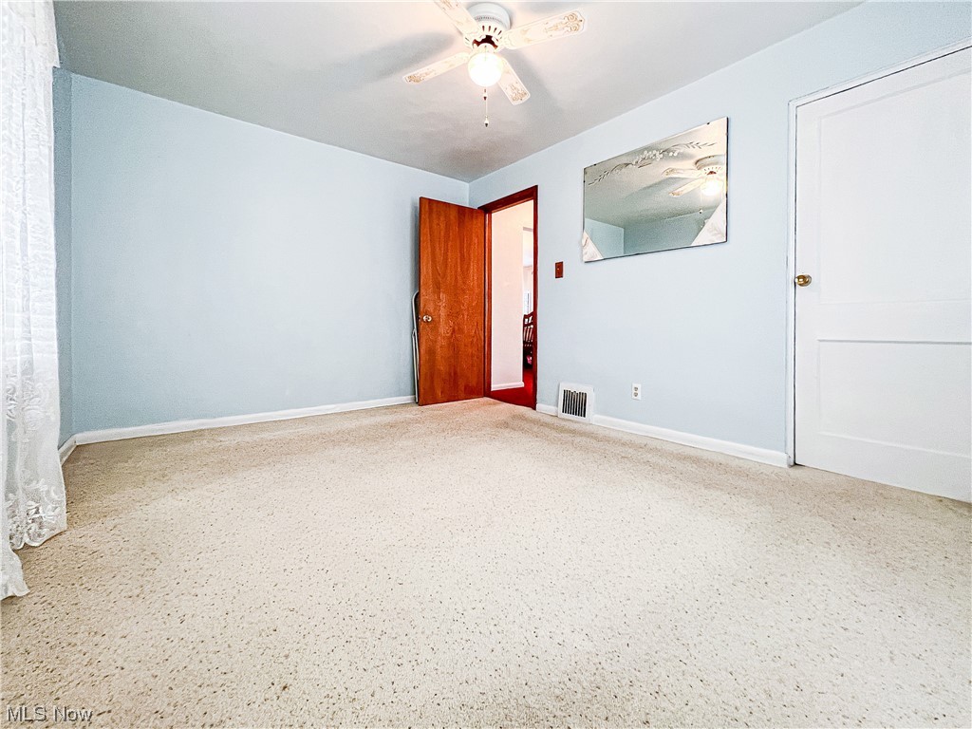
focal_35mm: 13
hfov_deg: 106.2
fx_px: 365
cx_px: 486
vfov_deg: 89.9
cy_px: 364
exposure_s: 1/60
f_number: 1.8
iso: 250
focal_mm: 1.57
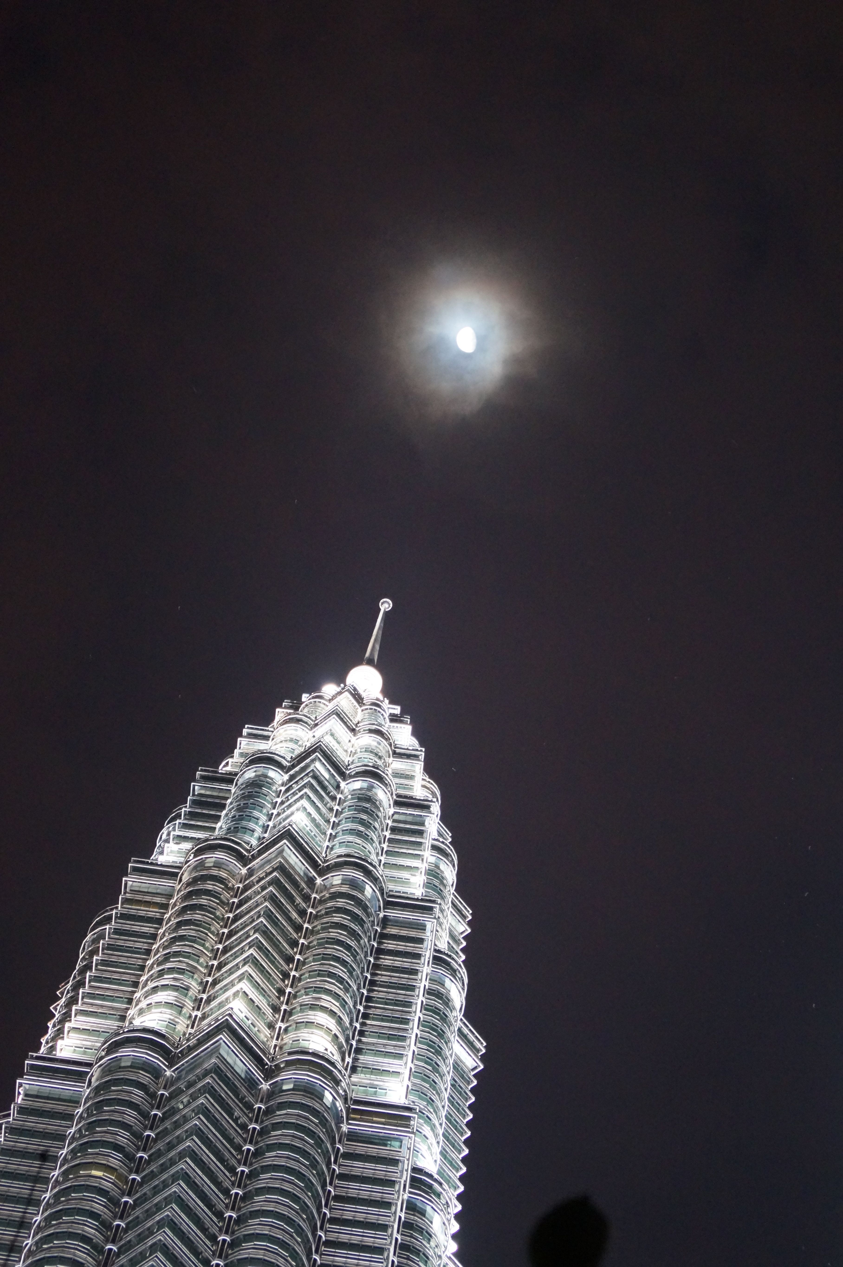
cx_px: 422
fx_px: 2637
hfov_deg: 18.2
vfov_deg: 27.0
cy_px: 634
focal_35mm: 75
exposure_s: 1/20
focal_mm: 50
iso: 3200
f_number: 5.6
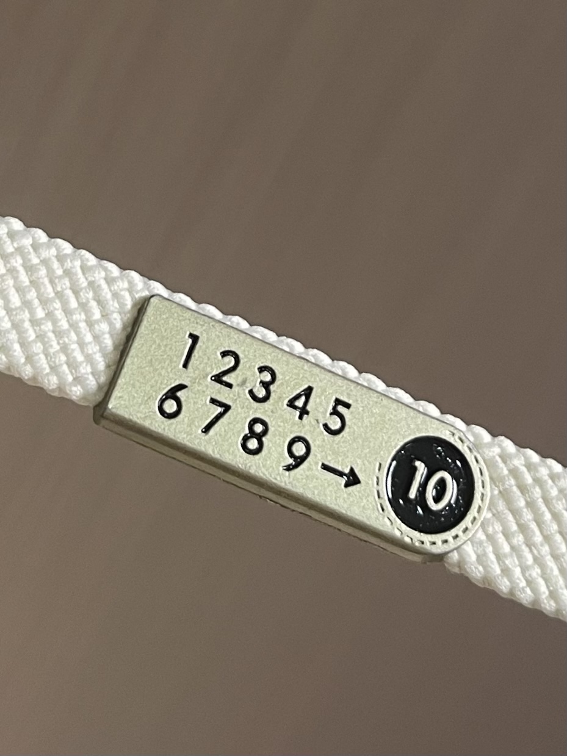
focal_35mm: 26
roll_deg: -9.3
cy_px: 378
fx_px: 568
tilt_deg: -20.5
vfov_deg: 67.3
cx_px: 284
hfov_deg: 53.1
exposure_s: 1/50
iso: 80
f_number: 1.6
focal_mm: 5.1
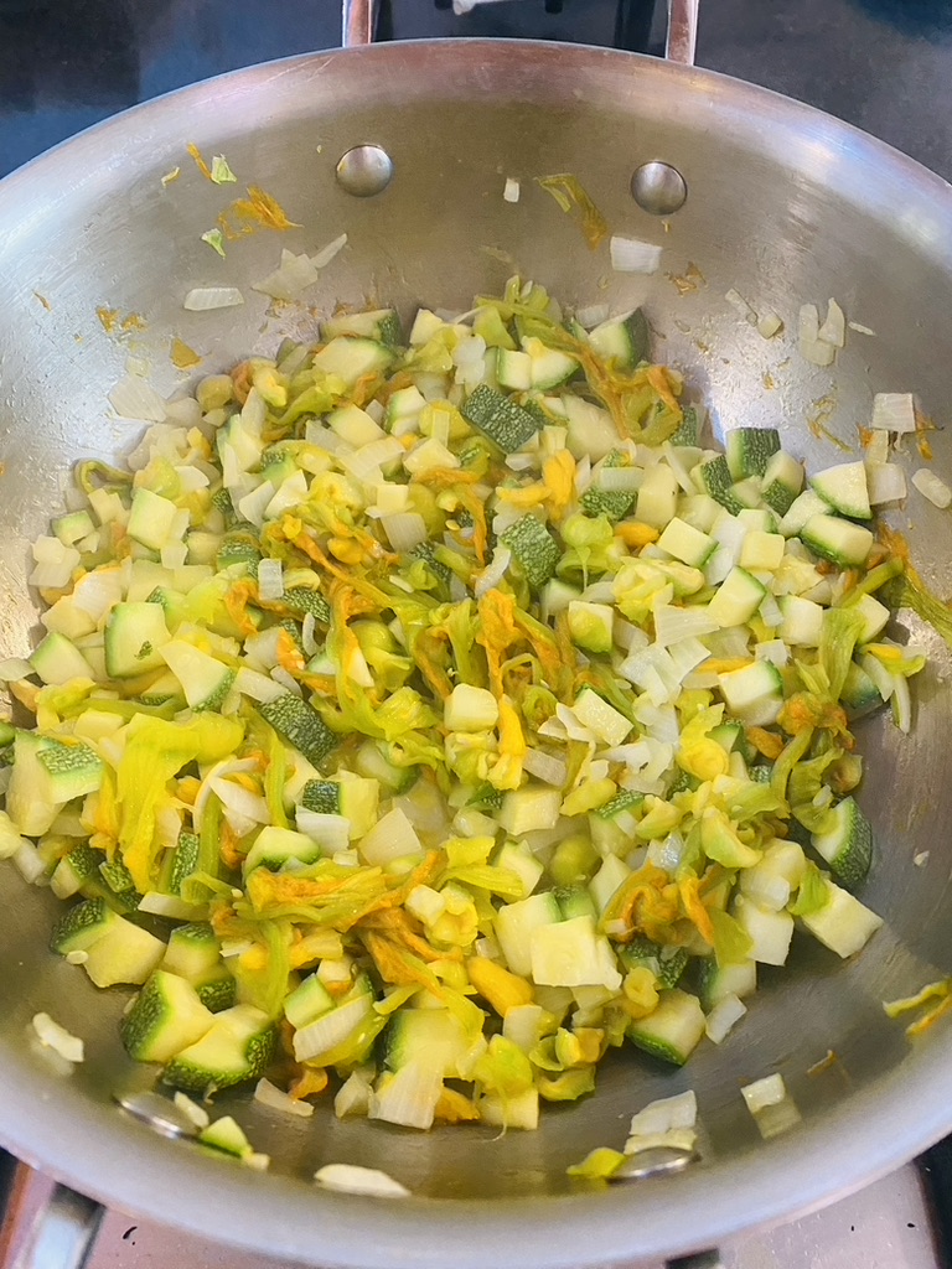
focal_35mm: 26
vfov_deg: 67.3
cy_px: 634
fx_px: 953
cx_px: 476
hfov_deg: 53.1
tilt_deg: -62.1
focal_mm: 4.25
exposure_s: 1/40
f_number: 1.8
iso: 500
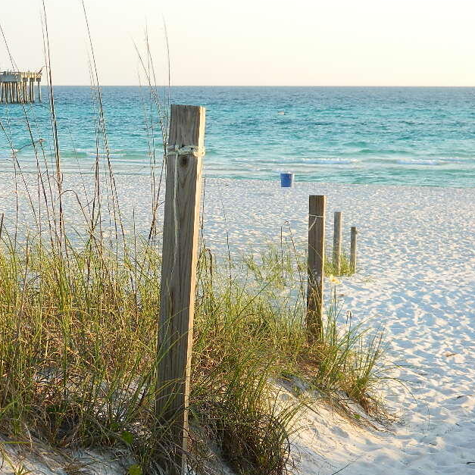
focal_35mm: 101
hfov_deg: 17.1
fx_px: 1568
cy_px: 273
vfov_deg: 17.2
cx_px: 114
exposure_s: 1/160
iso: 80
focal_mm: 12.6
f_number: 4
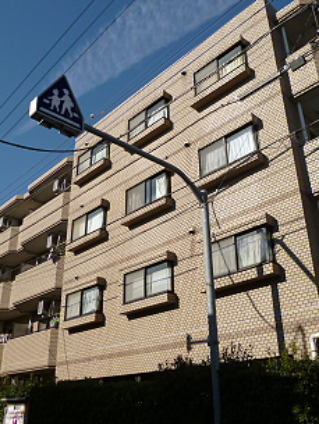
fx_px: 405
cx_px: 180
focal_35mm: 33
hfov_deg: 42.9
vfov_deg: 55.3
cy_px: 208
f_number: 8
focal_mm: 4.3
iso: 100
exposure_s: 1/200
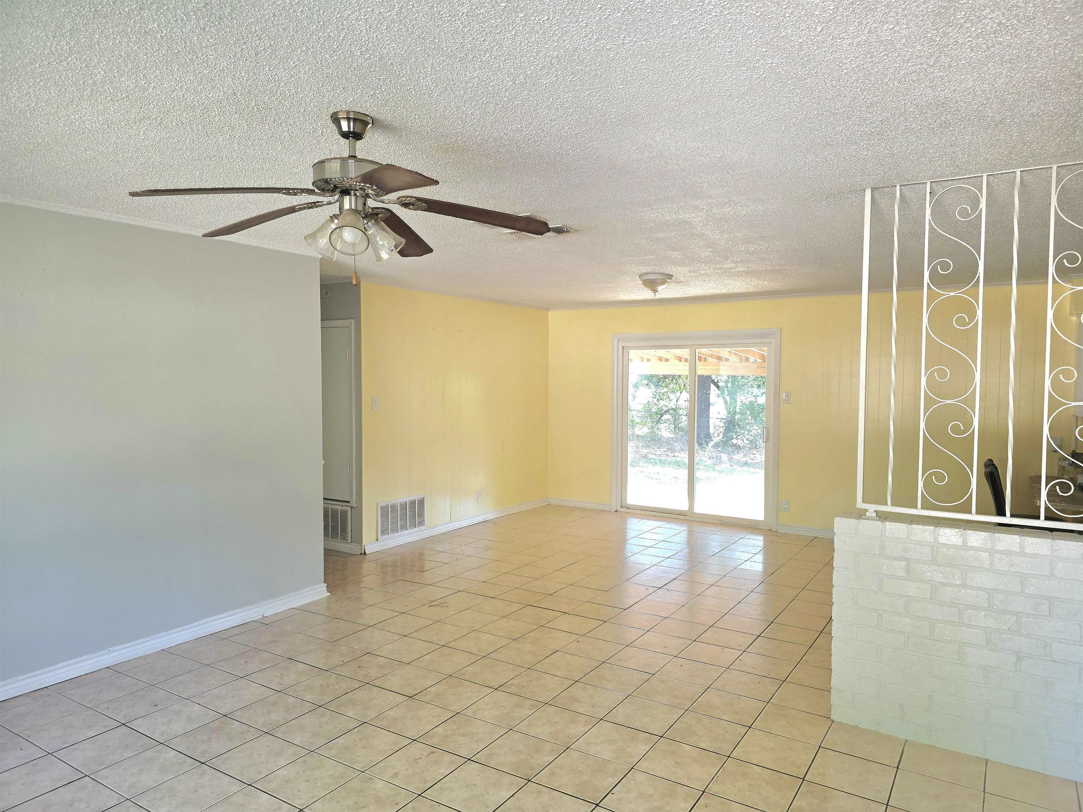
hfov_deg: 73.9
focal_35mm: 23
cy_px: 406
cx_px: 542
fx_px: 720
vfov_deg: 58.9
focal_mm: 6.3
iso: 125
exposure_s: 1/60.2
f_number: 1.7
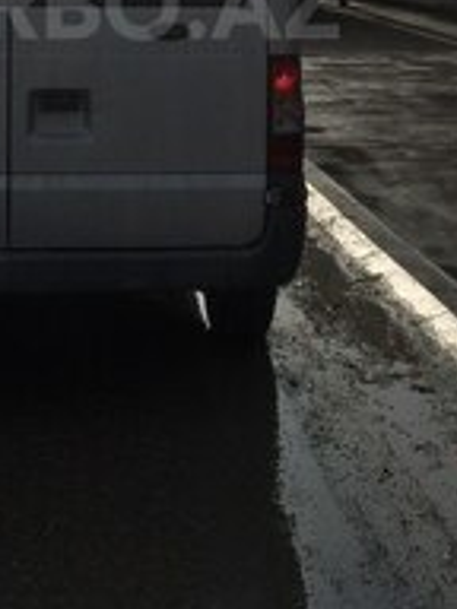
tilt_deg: -3.7
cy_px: 3
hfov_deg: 19.5
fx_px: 1320
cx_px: 95
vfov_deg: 24.8
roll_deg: -0.5
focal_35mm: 75
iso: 40
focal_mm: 4.15
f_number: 2.2
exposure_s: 1/8264
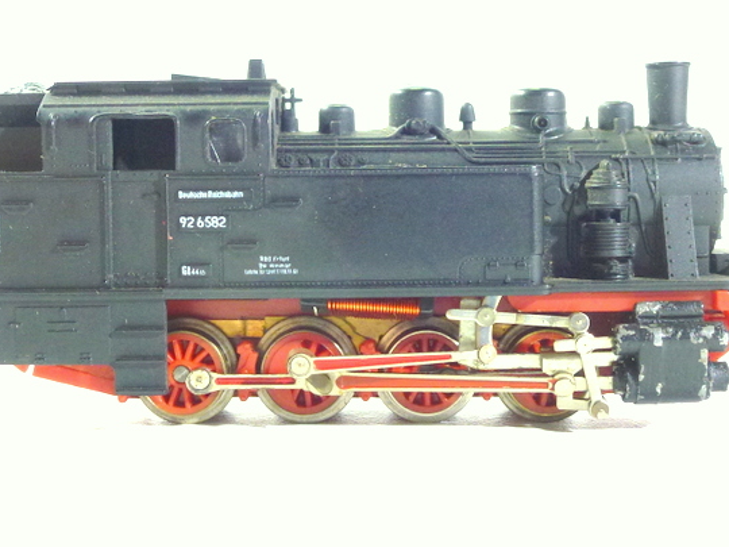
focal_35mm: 55
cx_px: 356
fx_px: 1158
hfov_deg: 34.9
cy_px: 217
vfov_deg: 26.5
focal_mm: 5.9
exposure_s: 1/30
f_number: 3.6
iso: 200
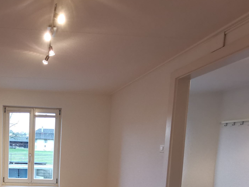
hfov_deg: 56.0
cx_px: 41
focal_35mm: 29
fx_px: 209
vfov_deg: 44.6
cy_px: 162
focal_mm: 2.35
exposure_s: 1/100
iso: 400
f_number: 2.2
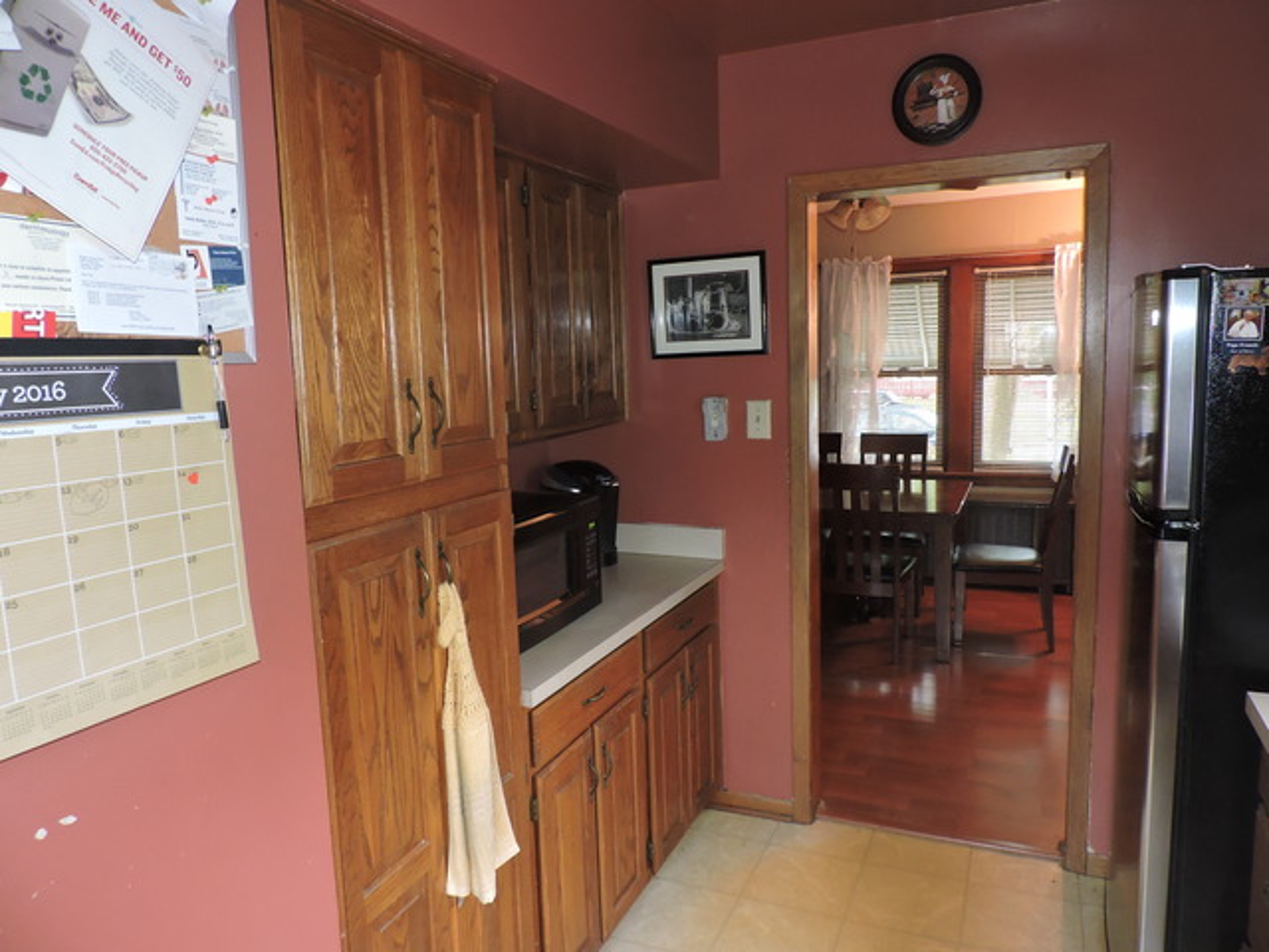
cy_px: 476
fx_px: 880
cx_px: 634
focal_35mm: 24
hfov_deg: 71.6
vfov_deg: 56.8
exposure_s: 1/25
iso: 560
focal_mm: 4.3
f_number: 3
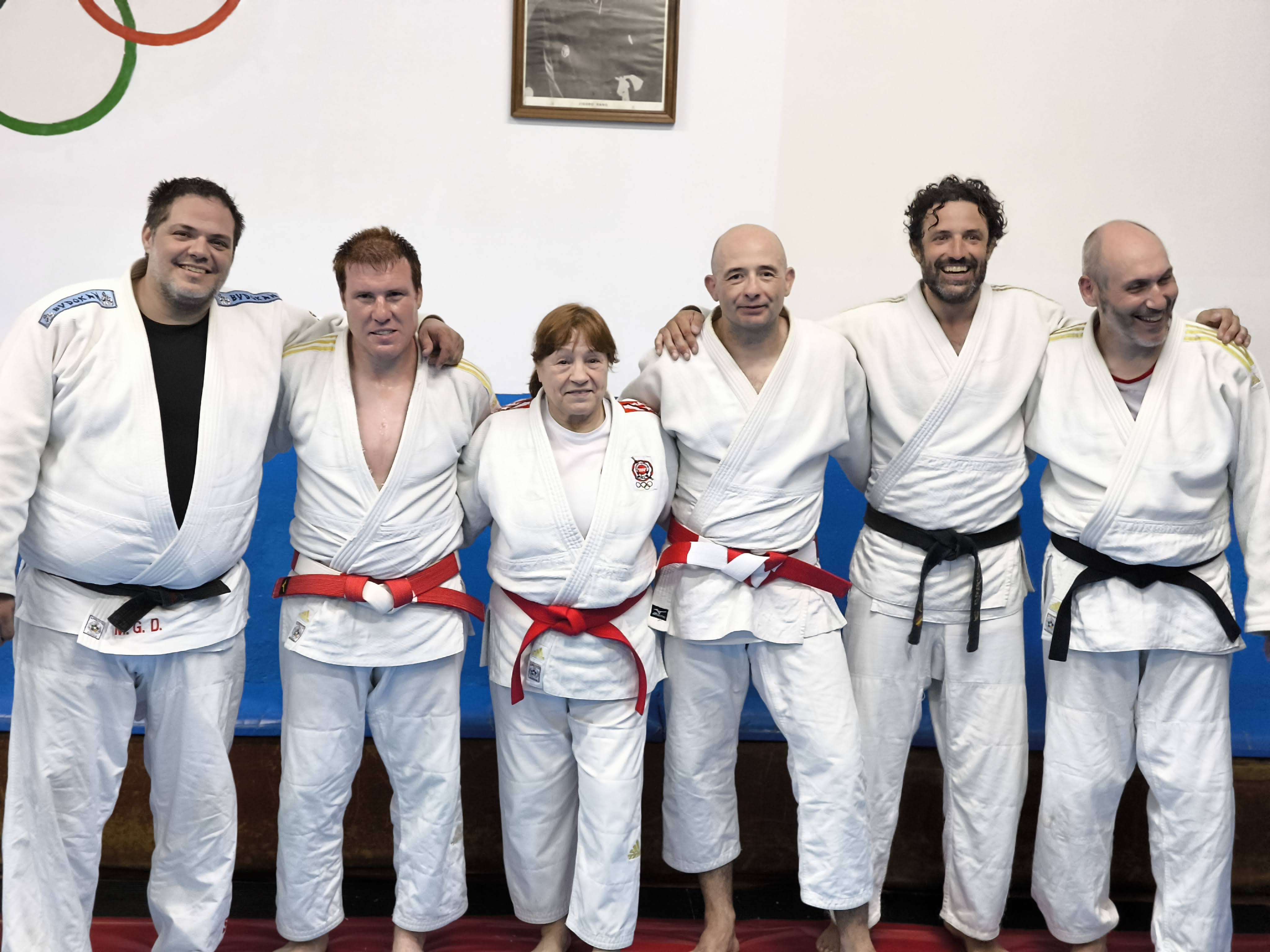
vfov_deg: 29.1
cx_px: 635
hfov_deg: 38.2
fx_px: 1834
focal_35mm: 50
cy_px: 476
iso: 800
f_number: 1.9
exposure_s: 1/50
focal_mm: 7.1
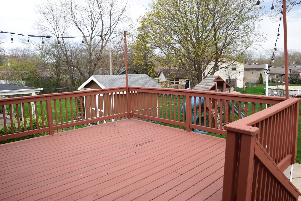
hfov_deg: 67.4
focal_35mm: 27
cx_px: 150
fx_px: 226
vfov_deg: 47.9
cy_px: 100
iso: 400
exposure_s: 1/100
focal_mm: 18
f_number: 9
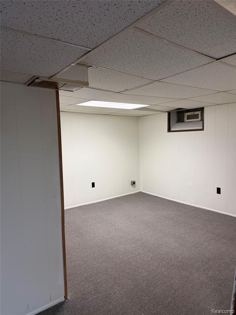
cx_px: 118
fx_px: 218
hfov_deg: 56.8
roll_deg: +1.7
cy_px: 158
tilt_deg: -4.3
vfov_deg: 71.6
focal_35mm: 24
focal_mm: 6.76
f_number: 1.78
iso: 250
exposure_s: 1/120
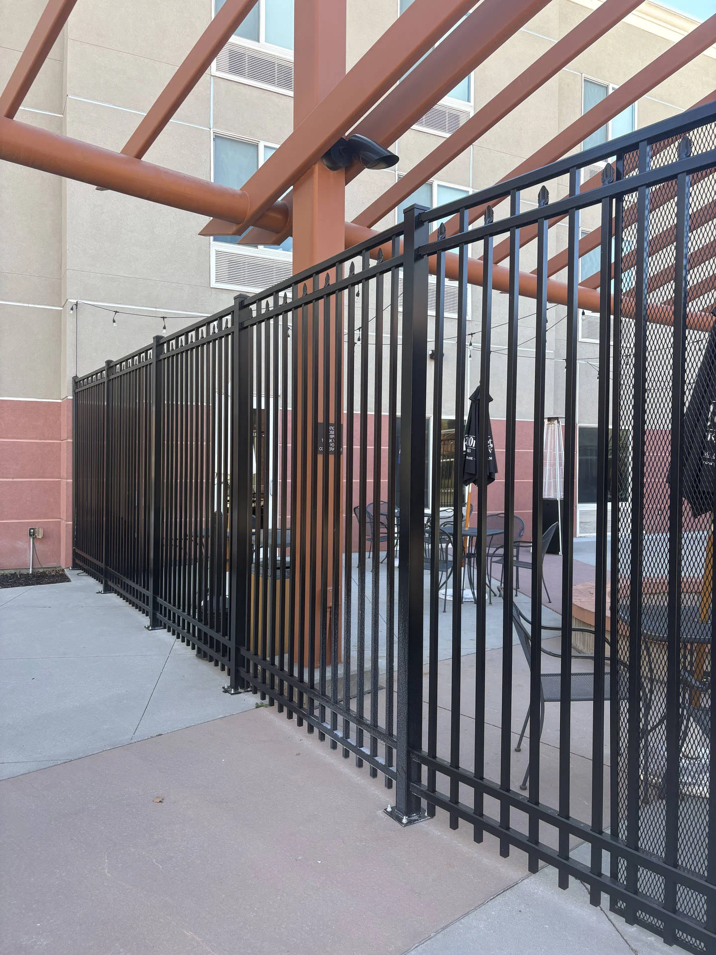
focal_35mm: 26
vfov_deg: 67.3
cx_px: 358
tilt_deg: +0.4
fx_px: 717
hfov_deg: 53.1
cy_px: 478
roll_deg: +0.0
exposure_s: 1/216
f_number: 1.6
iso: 40
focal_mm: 5.96
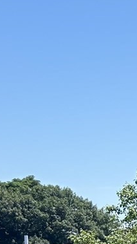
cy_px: 315
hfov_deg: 6.3
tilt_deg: -4.0
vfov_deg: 13.6
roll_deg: +1.2
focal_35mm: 153
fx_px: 989
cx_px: 578
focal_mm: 5.96
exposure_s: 1/3205
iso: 50
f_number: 1.6
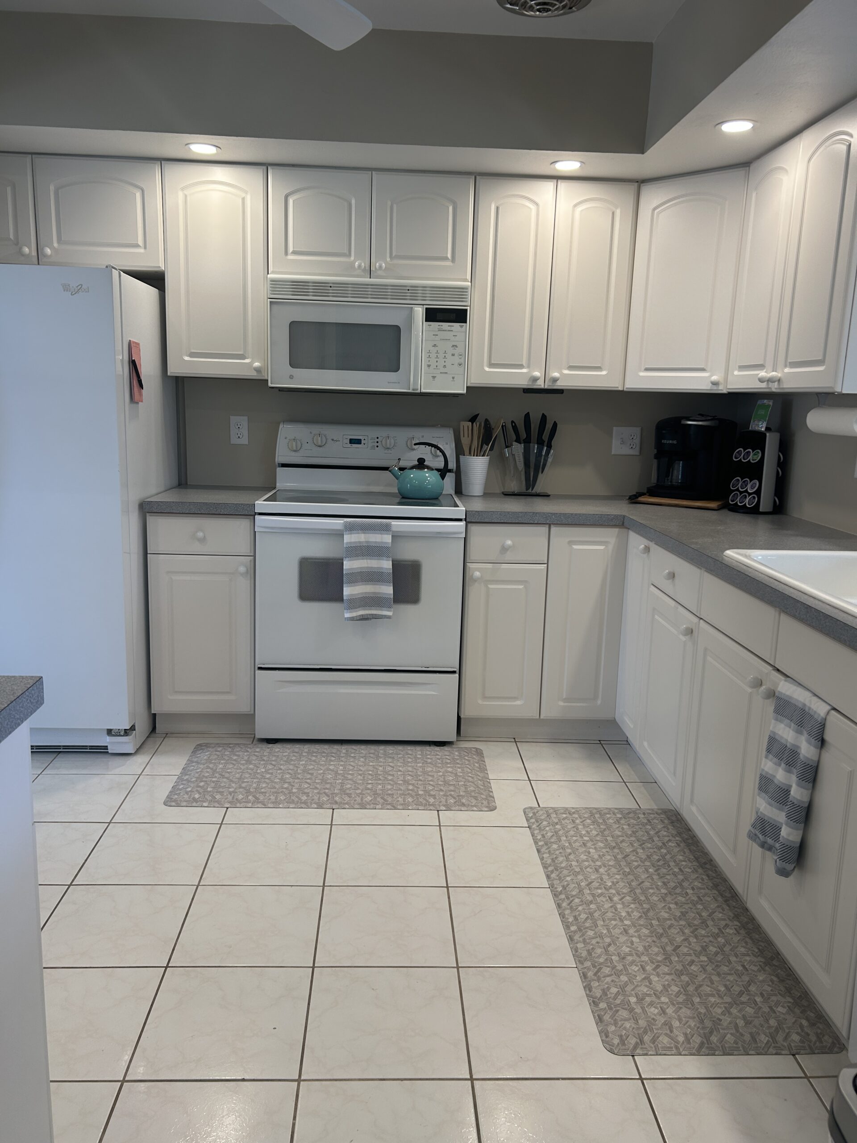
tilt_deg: -11.5
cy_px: 572
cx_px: 428
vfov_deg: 67.3
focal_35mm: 26
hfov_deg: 53.1
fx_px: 858
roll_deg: -2.0
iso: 40
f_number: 1.5
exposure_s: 1/120
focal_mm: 5.7
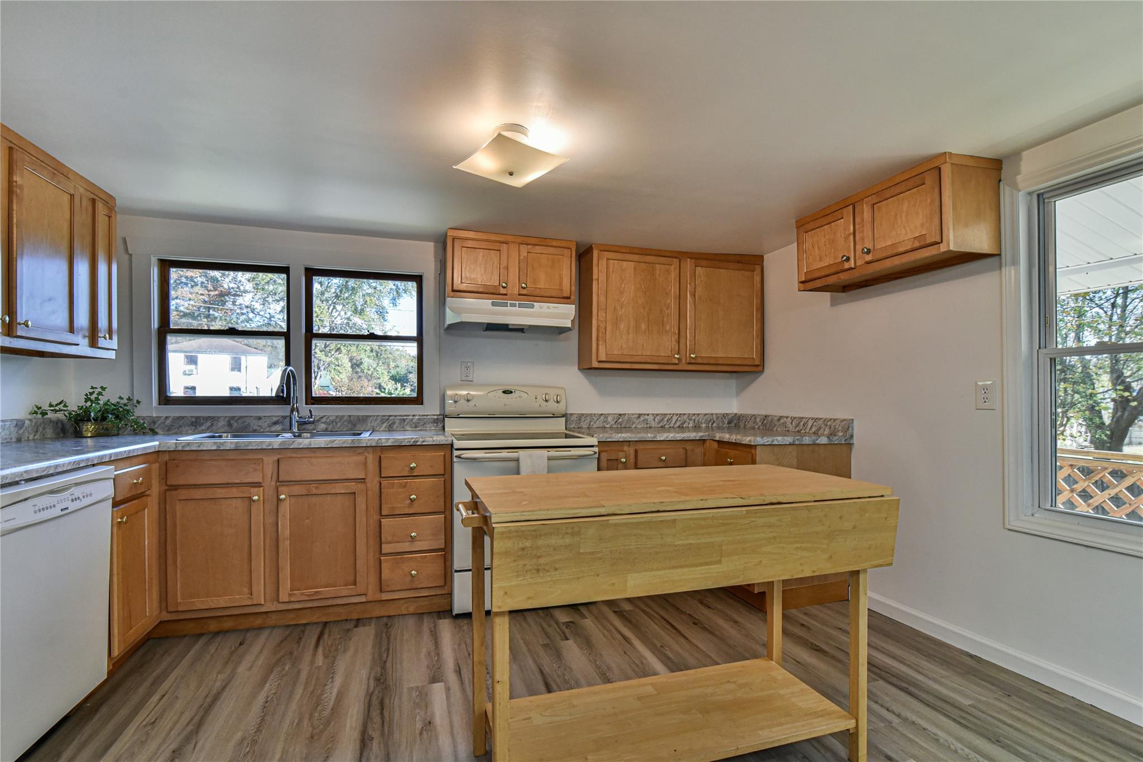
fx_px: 508
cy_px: 381
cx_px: 572
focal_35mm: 16
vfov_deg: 73.8
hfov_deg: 96.7
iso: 1600
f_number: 7.1
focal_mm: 16
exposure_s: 1/200
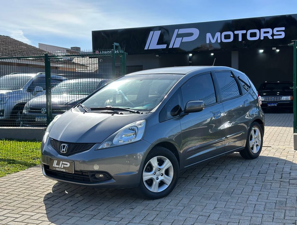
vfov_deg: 30.4
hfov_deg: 39.5
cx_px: 148
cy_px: 112
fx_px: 413
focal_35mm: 48
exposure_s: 1/1992
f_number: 1.78
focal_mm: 6.86
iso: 64
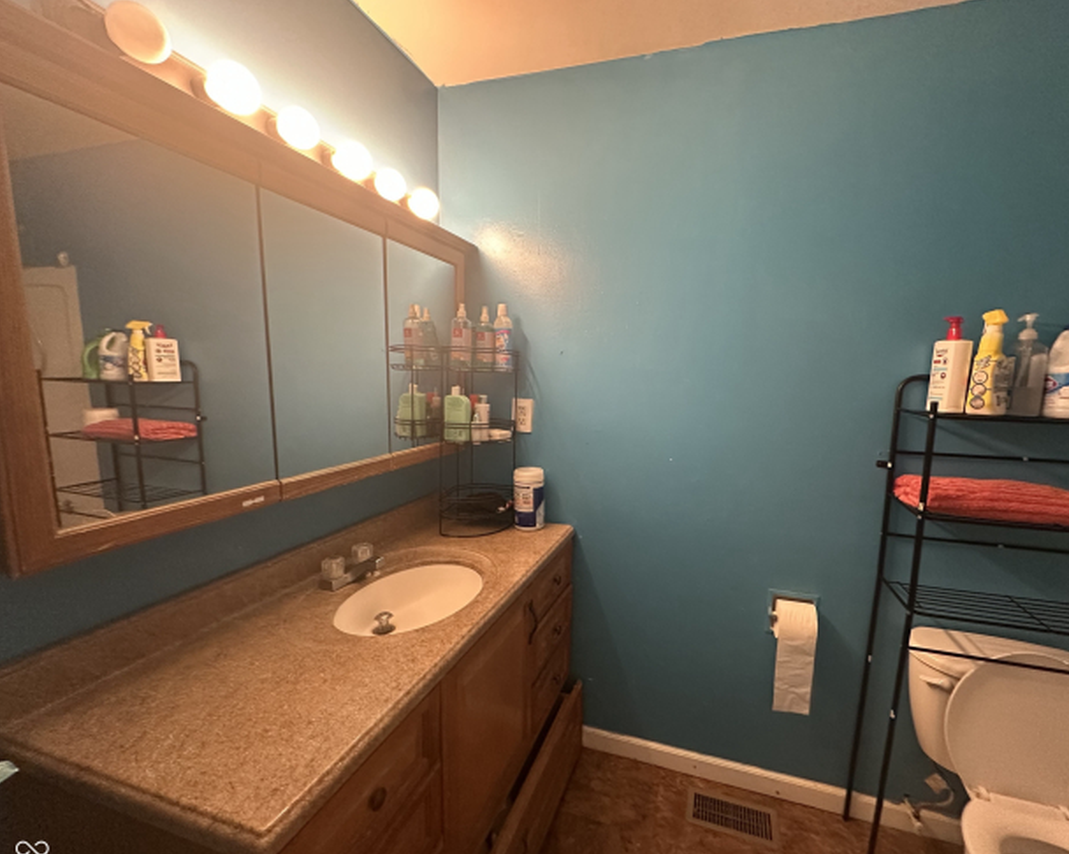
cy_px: 436
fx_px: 474
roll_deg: -2.0
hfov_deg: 96.5
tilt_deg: -7.3
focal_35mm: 15
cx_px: 585
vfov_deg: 84.0
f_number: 2.2
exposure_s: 1/60
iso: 500
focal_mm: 2.22
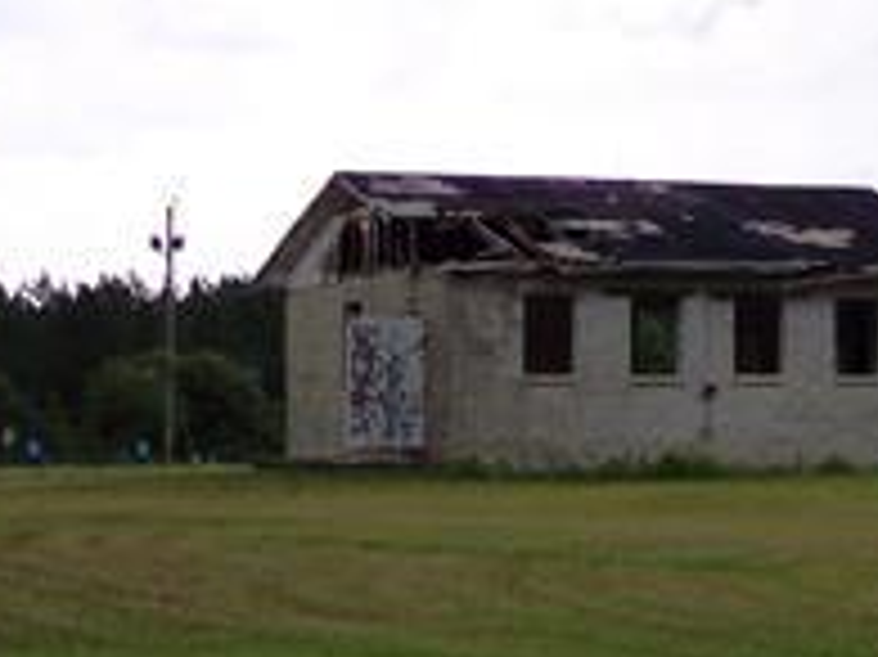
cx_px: 1029
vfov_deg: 11.7
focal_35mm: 126
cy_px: 254
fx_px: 3194
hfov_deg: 15.2
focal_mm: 8
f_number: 2.8
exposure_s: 1/500
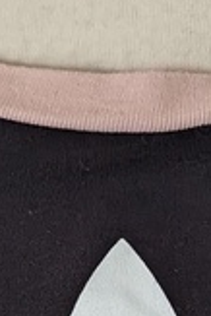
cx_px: 106
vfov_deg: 13.1
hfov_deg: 9.0
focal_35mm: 153
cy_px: 366
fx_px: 1342
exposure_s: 1/432
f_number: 1.85
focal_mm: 6.81
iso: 897
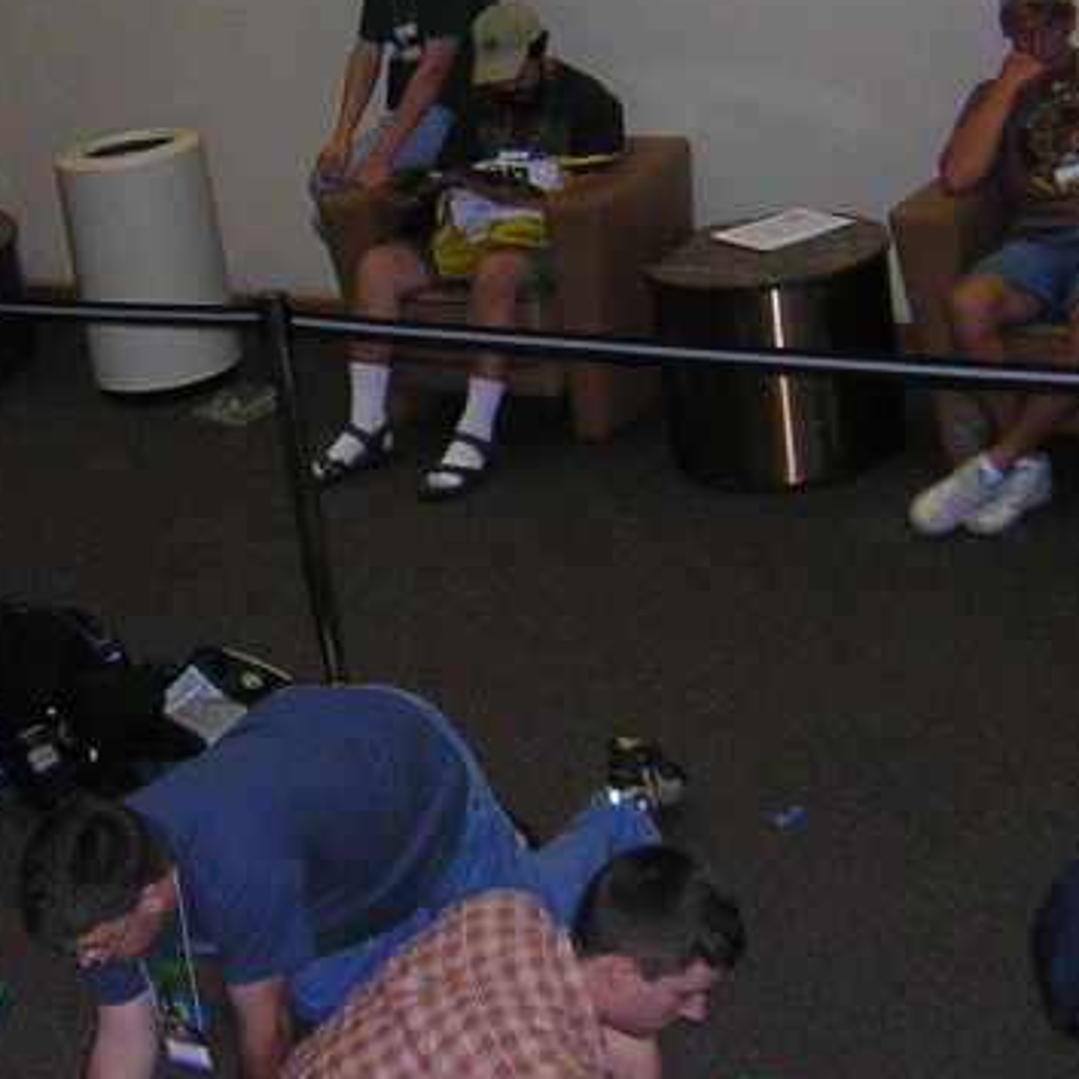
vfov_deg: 23.9
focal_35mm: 72
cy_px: 360
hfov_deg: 23.8
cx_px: 320
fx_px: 2539
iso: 400
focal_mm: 4.7
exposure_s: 1/60.1
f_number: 2.6
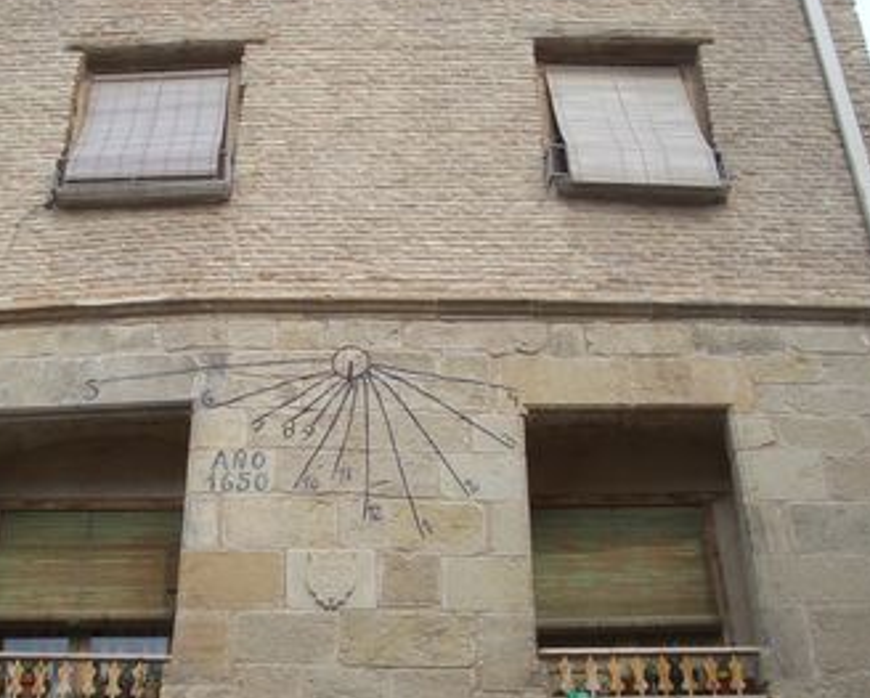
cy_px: 403
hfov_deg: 36.4
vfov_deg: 29.7
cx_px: 326
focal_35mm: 51
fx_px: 1314
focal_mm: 5.8
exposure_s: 1/400
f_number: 4.3
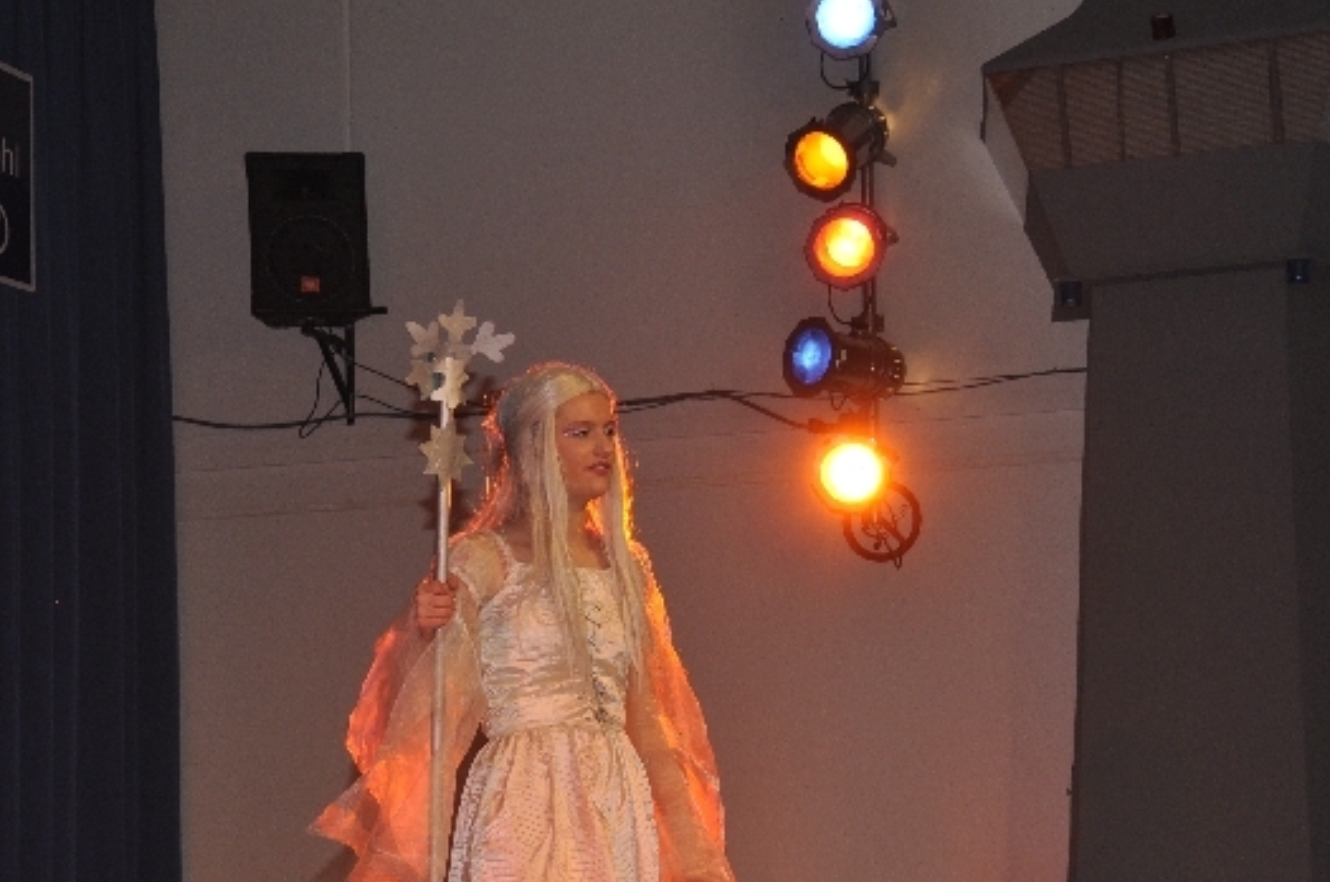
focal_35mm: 96
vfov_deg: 14.1
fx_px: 3540
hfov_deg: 21.3
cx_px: 735
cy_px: 670
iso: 400
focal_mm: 42
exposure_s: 1/200
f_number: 7.1
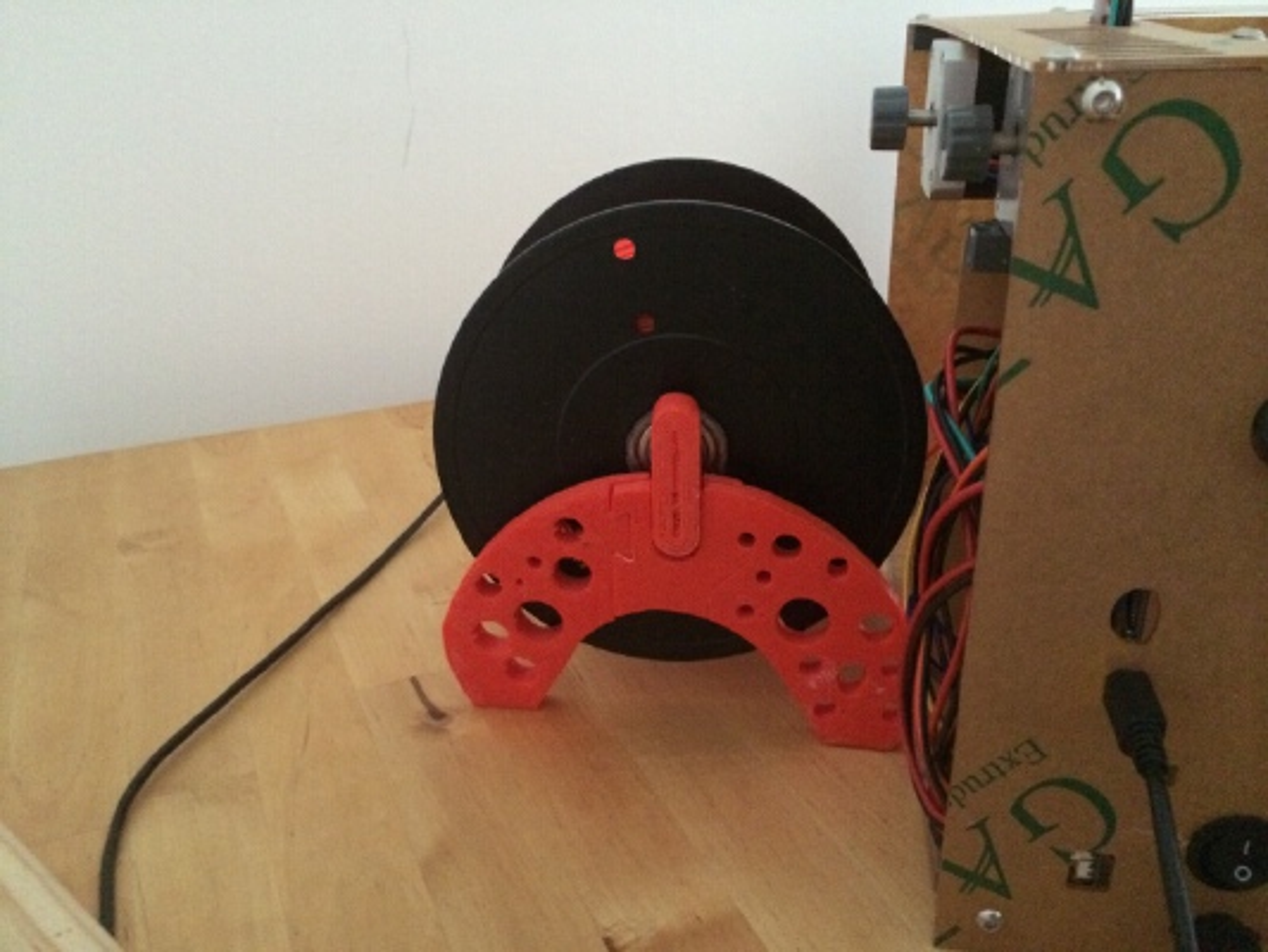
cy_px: 476
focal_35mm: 30
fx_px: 1099
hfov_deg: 60.0
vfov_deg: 46.8
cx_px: 634
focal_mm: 4.12
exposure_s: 1/15
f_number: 2.2
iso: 640
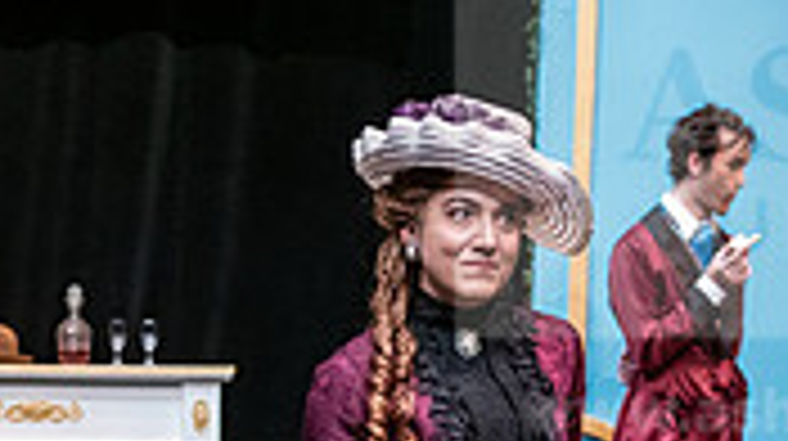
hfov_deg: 15.5
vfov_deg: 8.6
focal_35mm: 139
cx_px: 320
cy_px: 506
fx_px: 2901
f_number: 3.2
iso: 3200
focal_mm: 40
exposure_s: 1/200
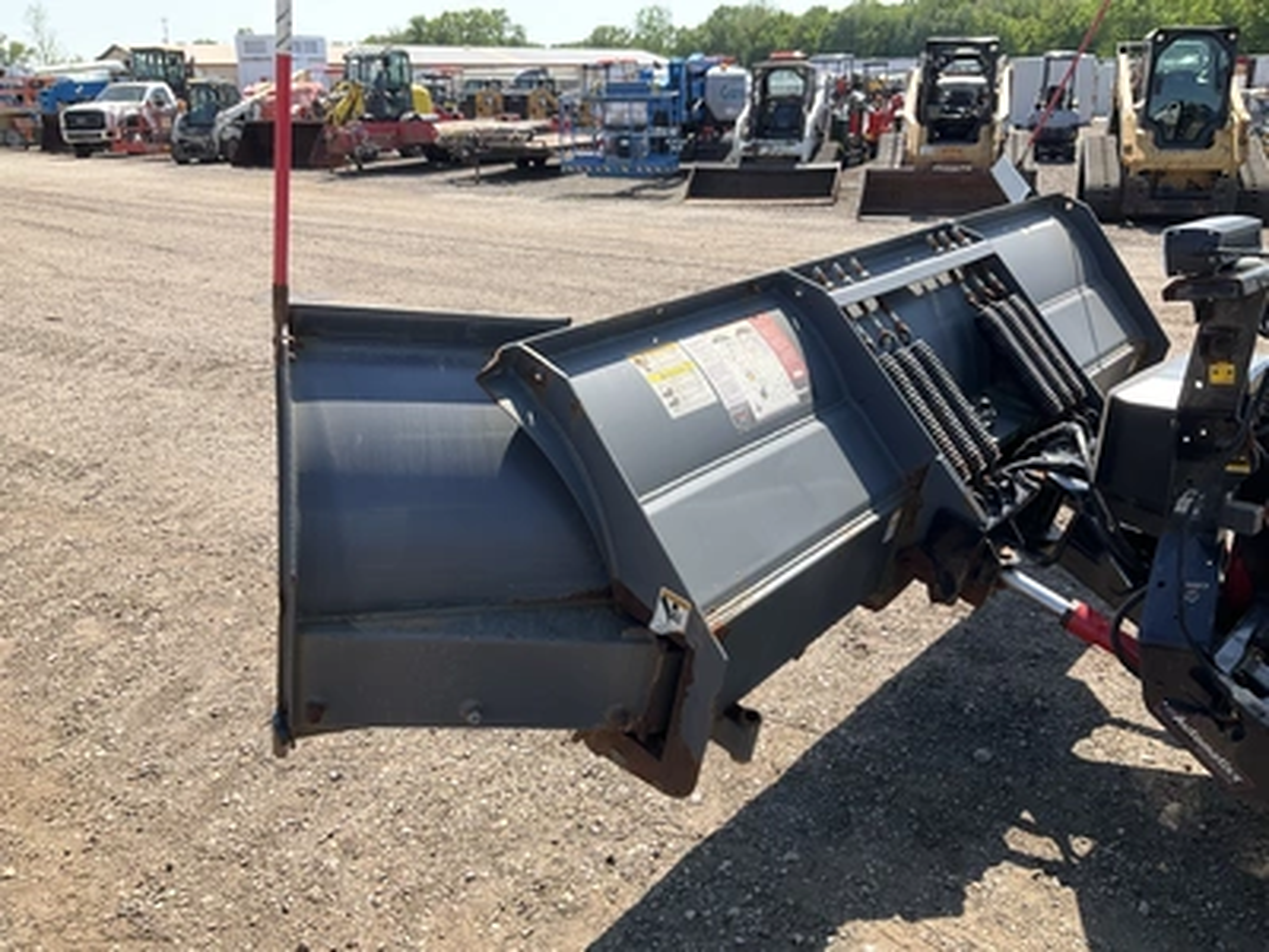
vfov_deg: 48.2
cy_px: 476
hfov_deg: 61.7
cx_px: 634
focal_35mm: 29
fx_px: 1063
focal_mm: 3
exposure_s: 1/770
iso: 25
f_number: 1.8
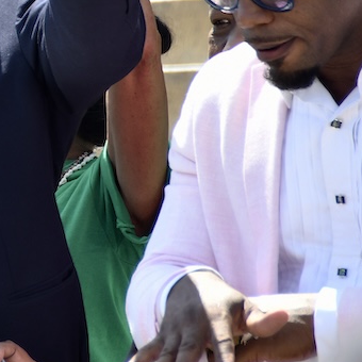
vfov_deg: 1.9
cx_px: -219
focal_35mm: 900
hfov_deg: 1.9
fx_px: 10648
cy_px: -53
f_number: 5.6
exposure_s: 1/320
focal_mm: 200
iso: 280
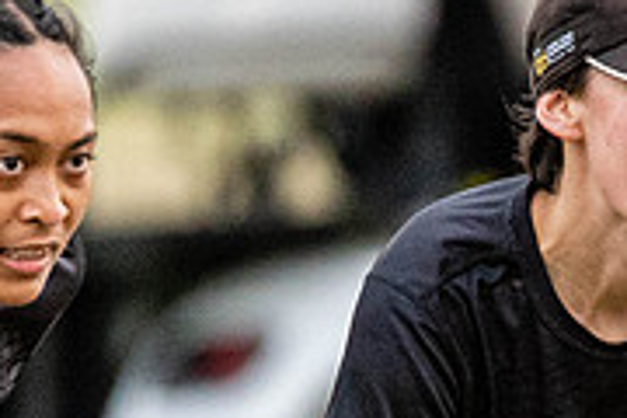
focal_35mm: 3014
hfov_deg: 0.7
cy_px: 472
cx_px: 816
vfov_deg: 0.5
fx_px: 52490
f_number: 4
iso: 1250
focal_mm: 400
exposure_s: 1/1000
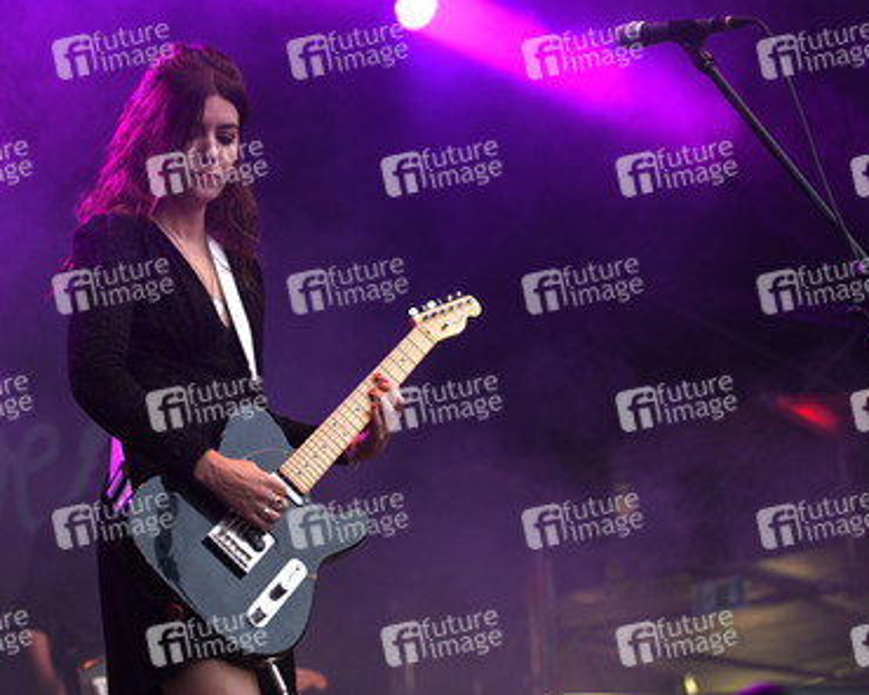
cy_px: 345
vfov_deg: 19.2
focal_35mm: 80
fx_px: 2058
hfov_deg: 23.8
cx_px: 379
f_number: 3.5
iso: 1250
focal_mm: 70
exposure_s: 1/200
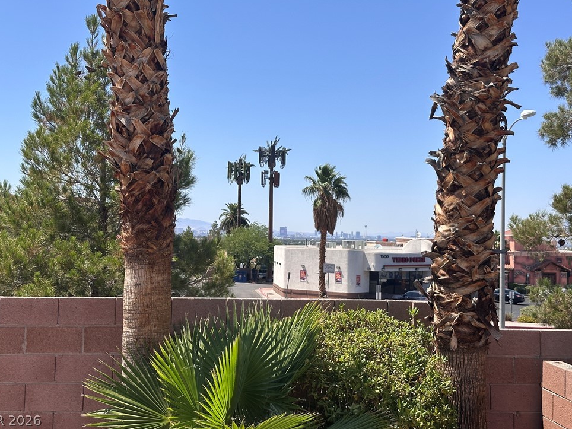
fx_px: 843
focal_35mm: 51
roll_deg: -1.1
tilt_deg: +2.1
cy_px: 202
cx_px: 280
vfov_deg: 28.6
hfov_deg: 37.5
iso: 64
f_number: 1.78
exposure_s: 1/4785
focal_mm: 6.86
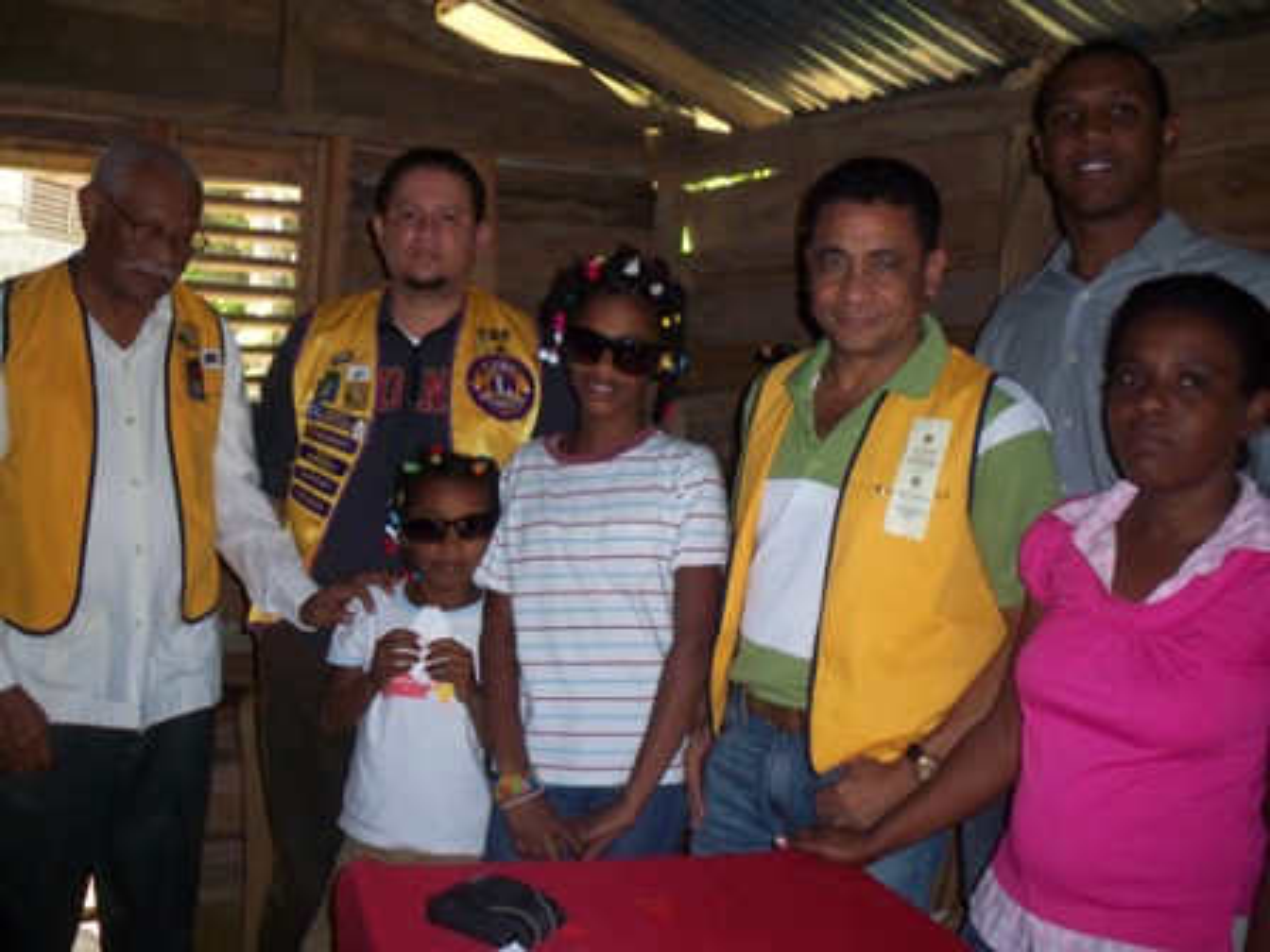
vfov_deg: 37.7
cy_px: 476
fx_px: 1394
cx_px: 635
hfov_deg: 49.0
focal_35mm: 38
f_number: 3.5
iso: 200
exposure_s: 1/60
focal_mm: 6.3
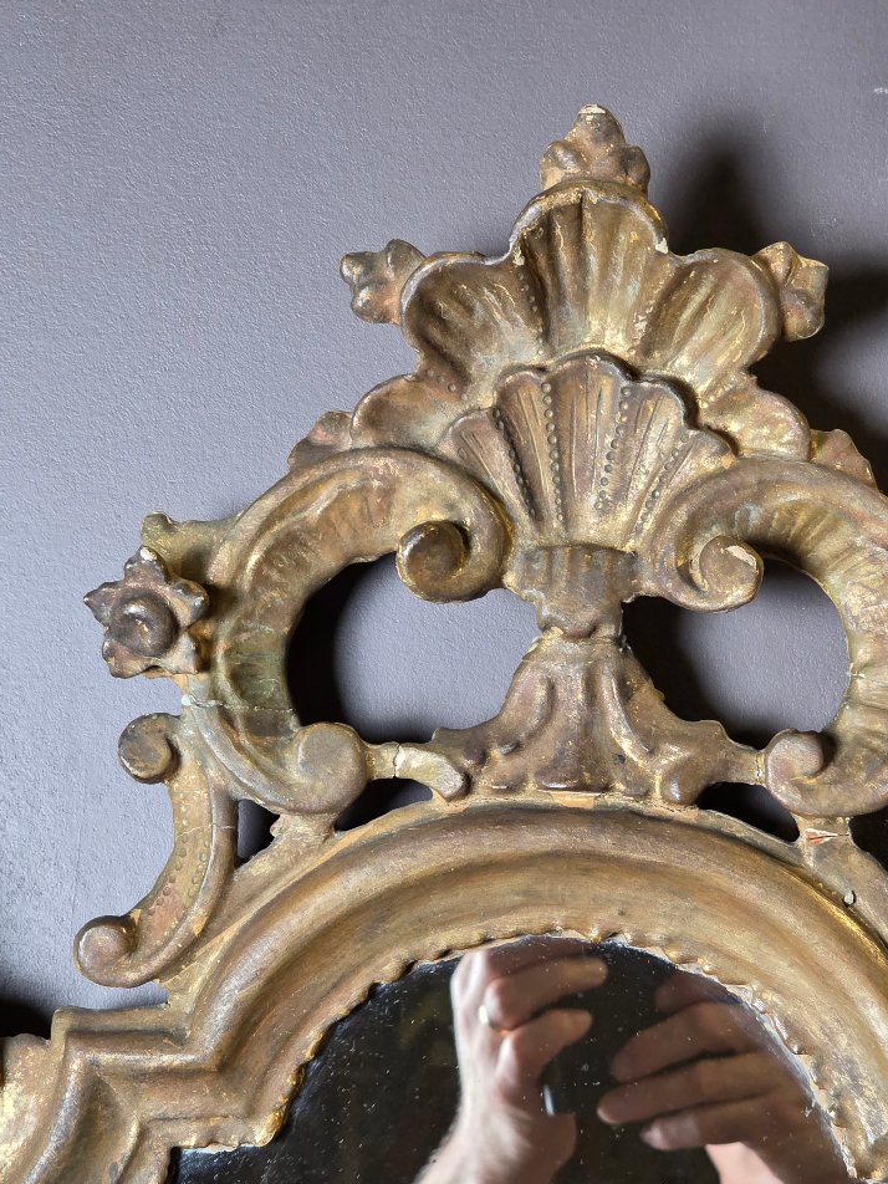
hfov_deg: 17.0
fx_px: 2976
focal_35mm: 87
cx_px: 552
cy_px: 718
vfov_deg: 22.5
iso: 400
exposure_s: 1/100
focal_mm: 7.9
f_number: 2.4
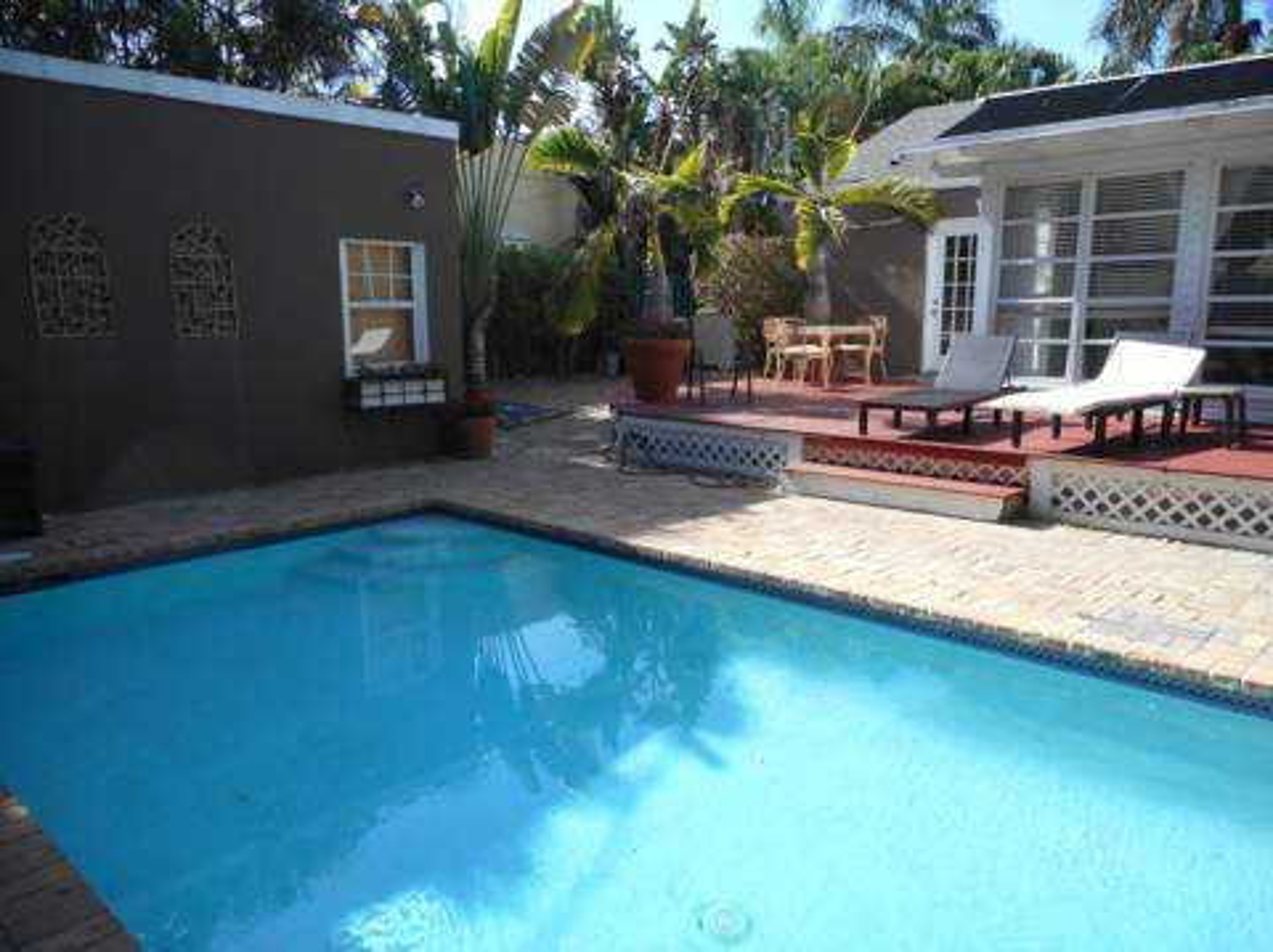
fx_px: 918
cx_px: 636
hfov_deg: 69.4
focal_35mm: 25
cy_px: 476
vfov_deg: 54.8
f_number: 3.7
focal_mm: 4.5
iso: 80
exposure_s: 1/250
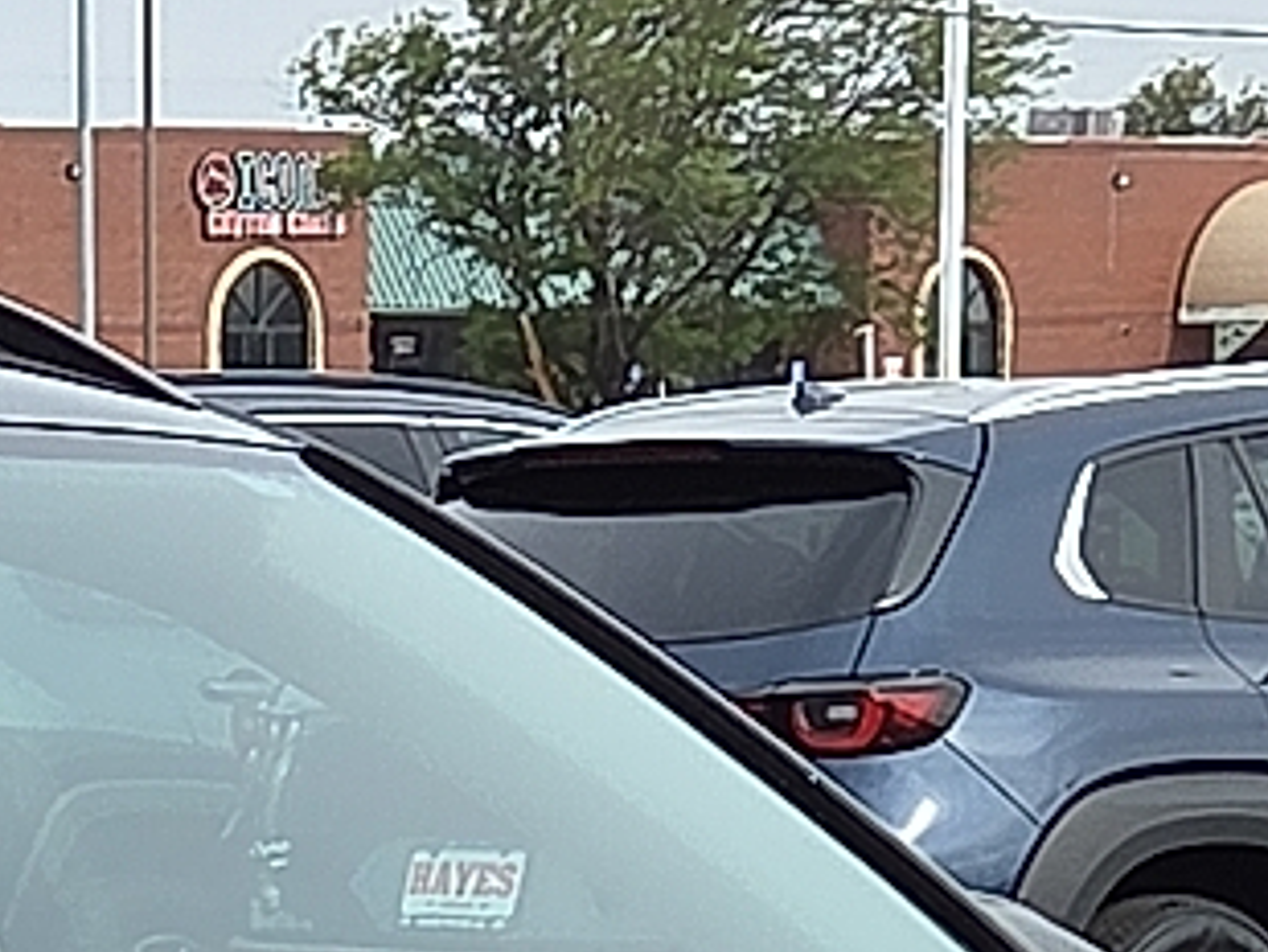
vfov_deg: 6.8
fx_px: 7585
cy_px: 2199
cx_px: -111
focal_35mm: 207
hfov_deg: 9.5
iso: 76
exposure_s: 1/3333
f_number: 1.8
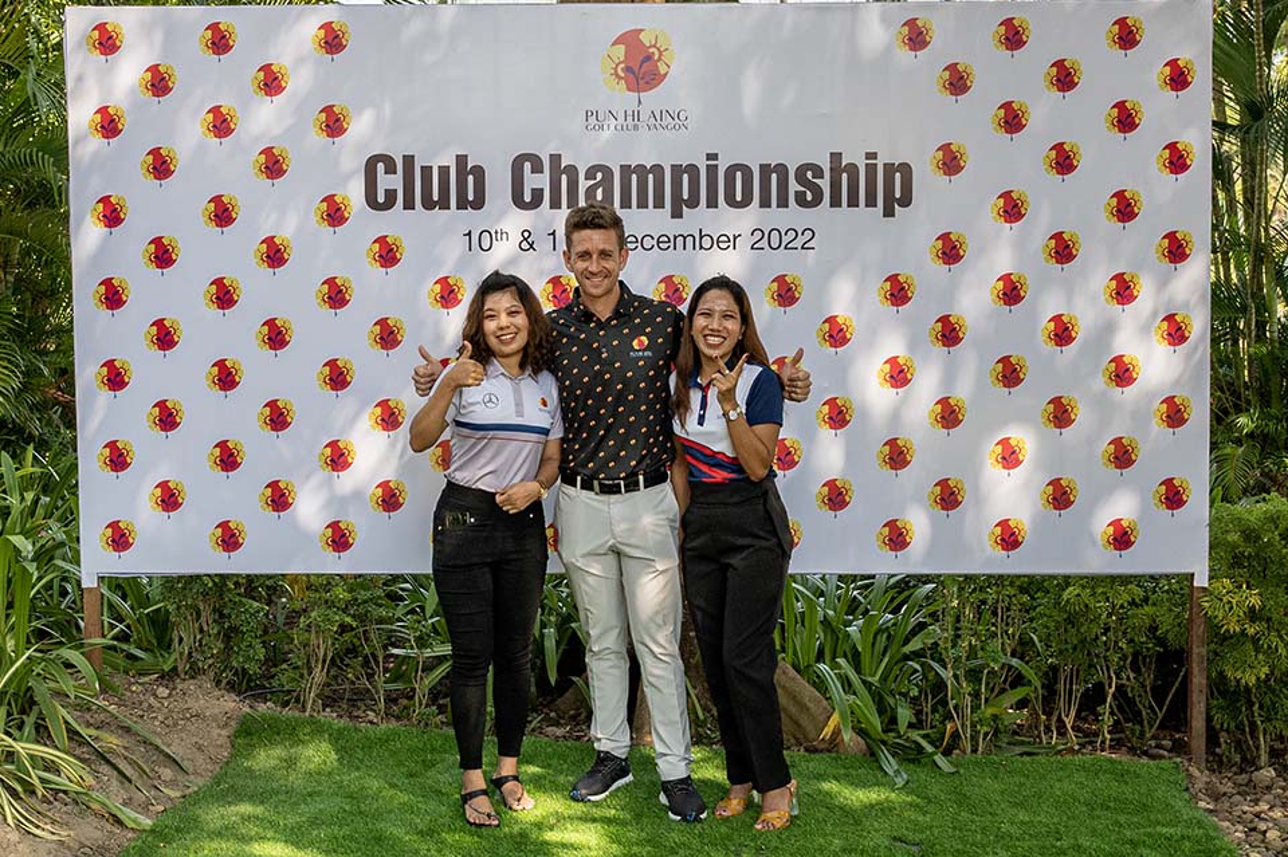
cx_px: 644
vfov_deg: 53.1
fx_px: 858
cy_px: 428
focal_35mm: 24
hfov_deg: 73.8
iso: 560
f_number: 8
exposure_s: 1/320
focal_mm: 24
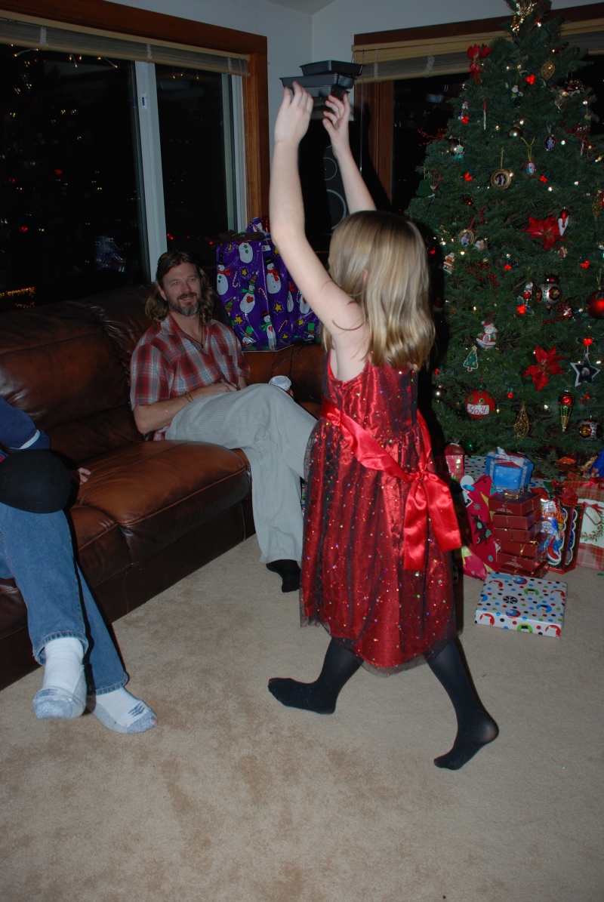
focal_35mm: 30
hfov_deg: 43.7
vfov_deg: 61.9
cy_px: 451
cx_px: 302
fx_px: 753
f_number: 3.8
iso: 200
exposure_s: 1/60
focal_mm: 20
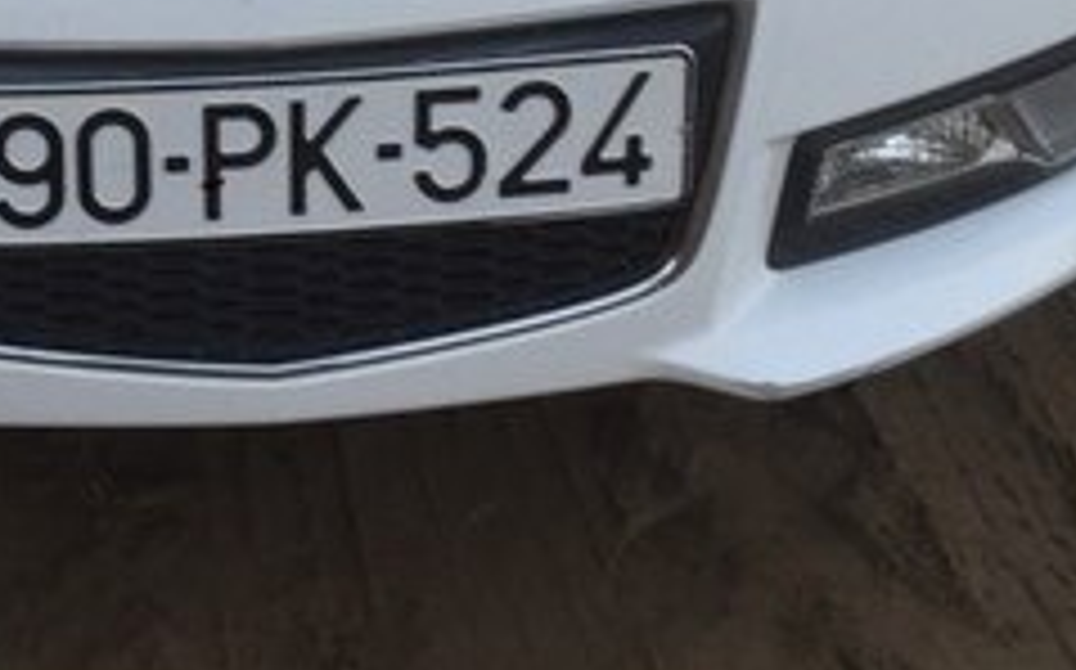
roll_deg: +1.6
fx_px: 2491
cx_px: 234
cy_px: -434
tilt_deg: -22.5
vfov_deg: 14.0
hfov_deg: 24.0
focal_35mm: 85
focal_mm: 4.15
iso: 32
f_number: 2.2
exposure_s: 1/50
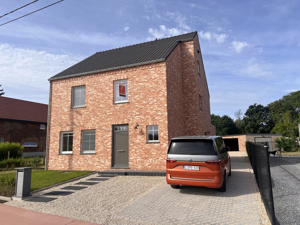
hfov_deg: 67.3
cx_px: 150
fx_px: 225
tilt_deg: +8.8
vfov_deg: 53.1
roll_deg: +0.8
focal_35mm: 26
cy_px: 112
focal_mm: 5.7
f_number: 1.5
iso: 50
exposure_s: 1/4831
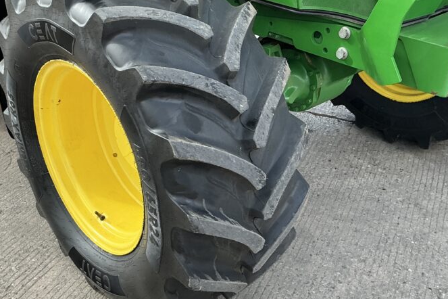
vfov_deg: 29.8
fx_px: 560
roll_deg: -5.6
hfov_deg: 43.5
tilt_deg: -21.2
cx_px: 193
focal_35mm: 45
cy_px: 135
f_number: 1.8
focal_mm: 3
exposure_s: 1/223
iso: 20
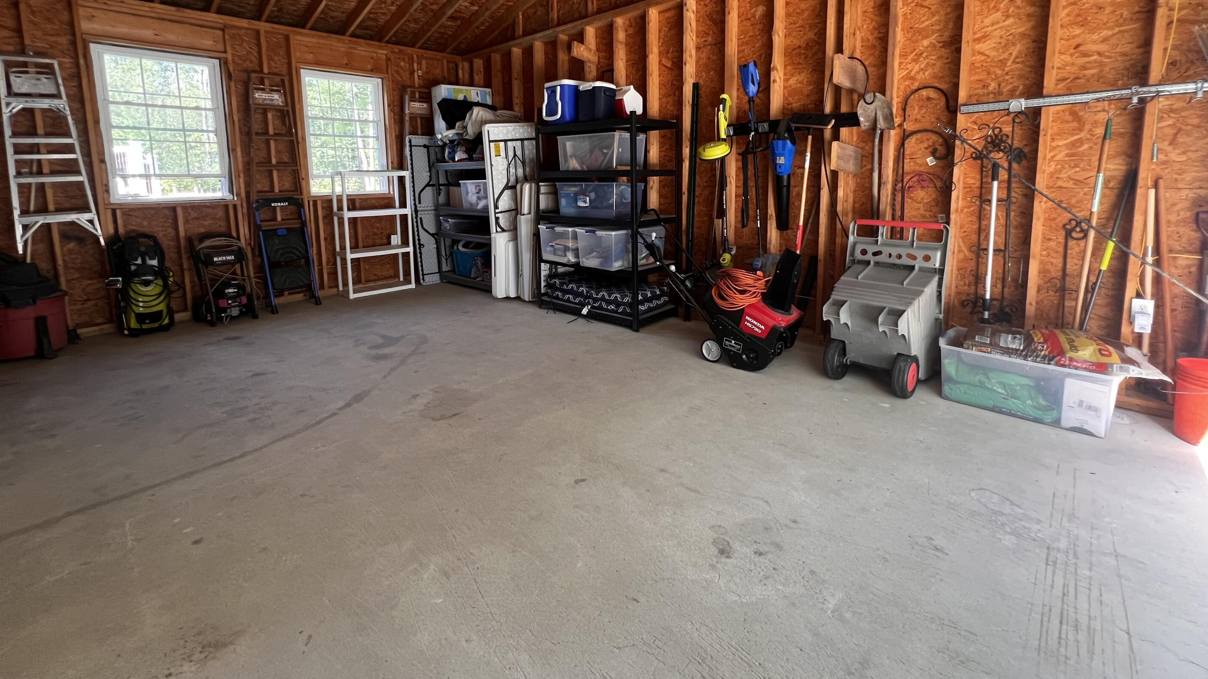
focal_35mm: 15
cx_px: 604
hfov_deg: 103.0
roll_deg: +0.9
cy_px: 236
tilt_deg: -7.1
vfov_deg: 68.9
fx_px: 480
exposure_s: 1/99
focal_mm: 1.57
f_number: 1.8
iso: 200
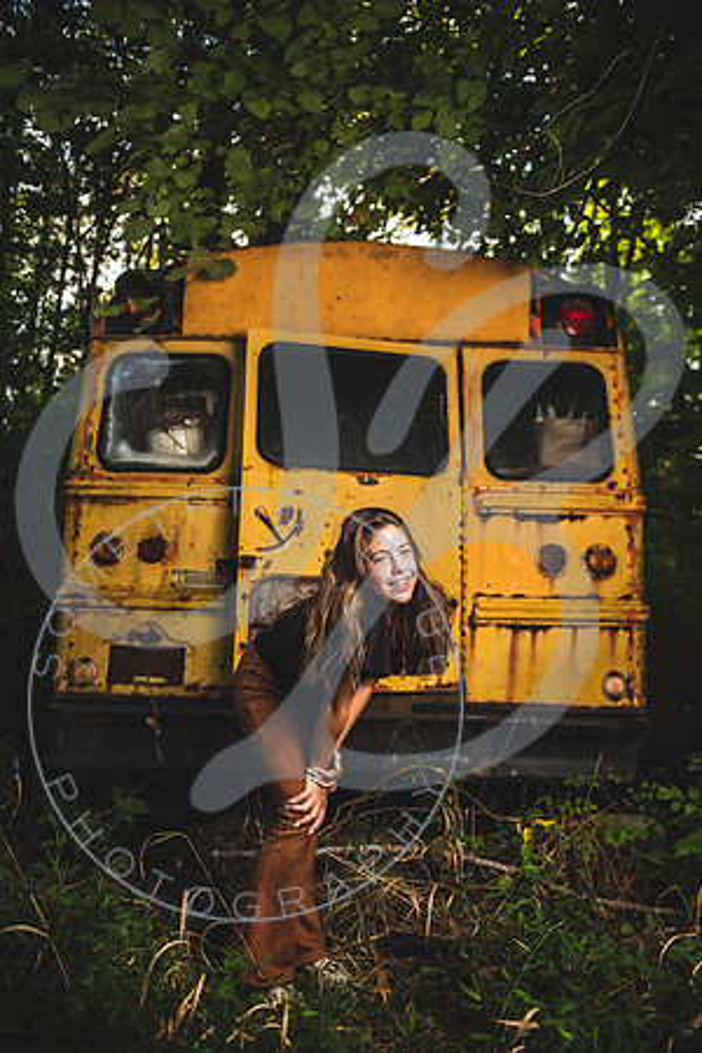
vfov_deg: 73.7
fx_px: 702
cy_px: 526
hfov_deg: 53.1
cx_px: 351
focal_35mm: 24
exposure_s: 1/160
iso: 100
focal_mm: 24
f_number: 2.8
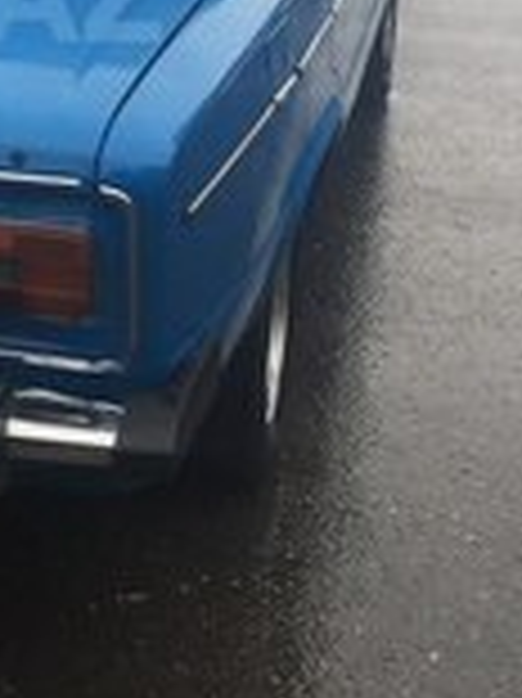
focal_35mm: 93
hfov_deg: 15.0
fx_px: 1872
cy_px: -9
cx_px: -184
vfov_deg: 20.4
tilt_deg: -13.1
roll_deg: -0.7
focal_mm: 4.15
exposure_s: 1/201
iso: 32
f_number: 2.2
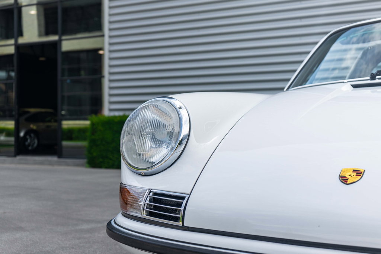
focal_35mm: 51
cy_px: 127
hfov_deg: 38.9
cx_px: 190
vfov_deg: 26.5
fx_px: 540
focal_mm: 51
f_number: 4.5
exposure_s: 1/100
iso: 50
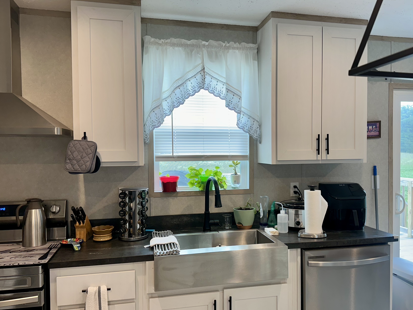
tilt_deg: -0.8
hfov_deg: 61.6
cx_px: 224
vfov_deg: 48.2
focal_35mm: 29
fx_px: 346
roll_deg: +2.3
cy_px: 162
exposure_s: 1/120
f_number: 1.78
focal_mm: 6.86
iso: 80
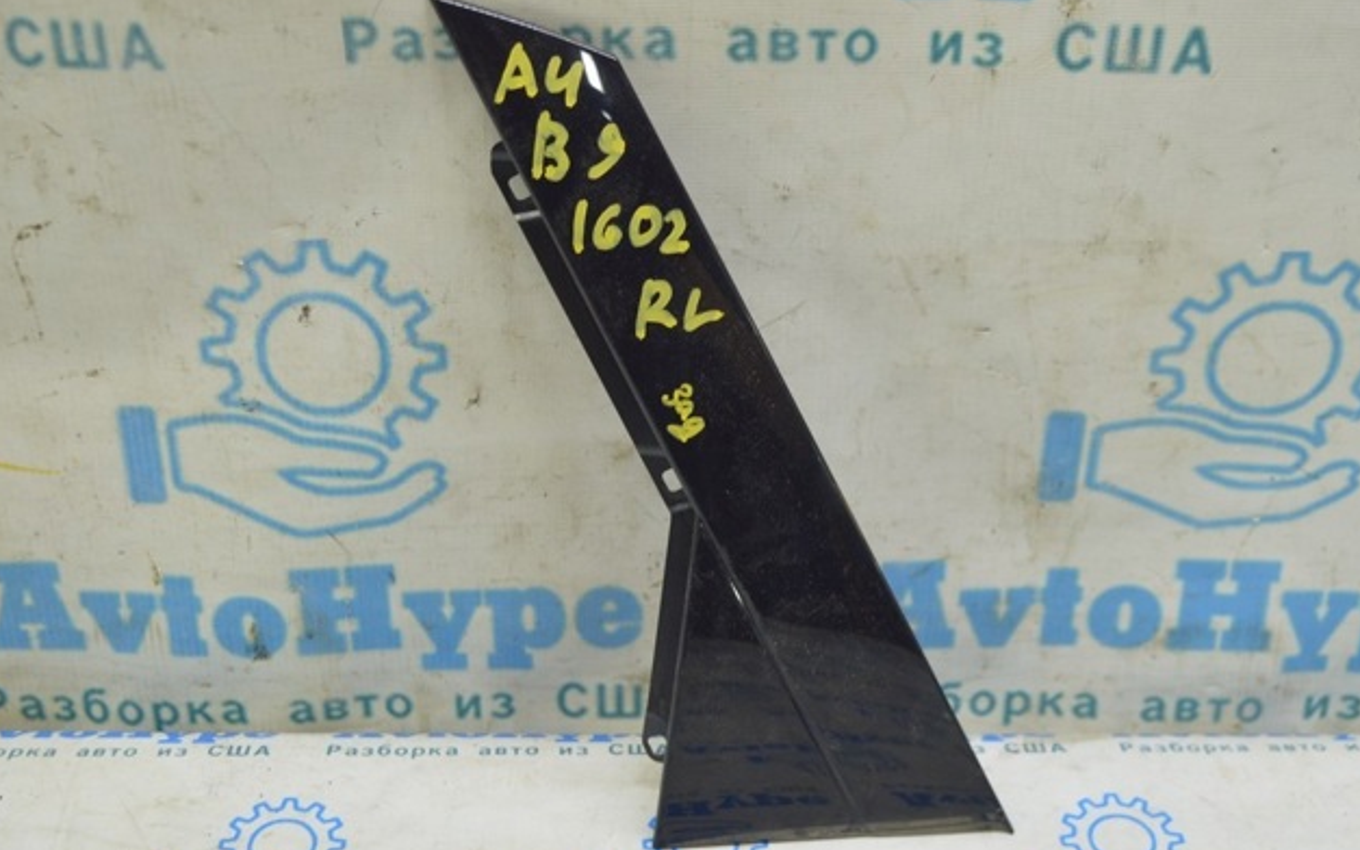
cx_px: 670
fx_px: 1965
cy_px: 441
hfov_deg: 38.2
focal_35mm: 53
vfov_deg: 24.4
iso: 400
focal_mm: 34
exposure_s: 1/20
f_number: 5.6
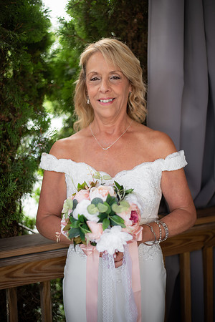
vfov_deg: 39.6
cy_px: 161
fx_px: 448
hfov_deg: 27.0
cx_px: 108
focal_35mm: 50
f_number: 2
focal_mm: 50
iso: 200
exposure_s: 1/160
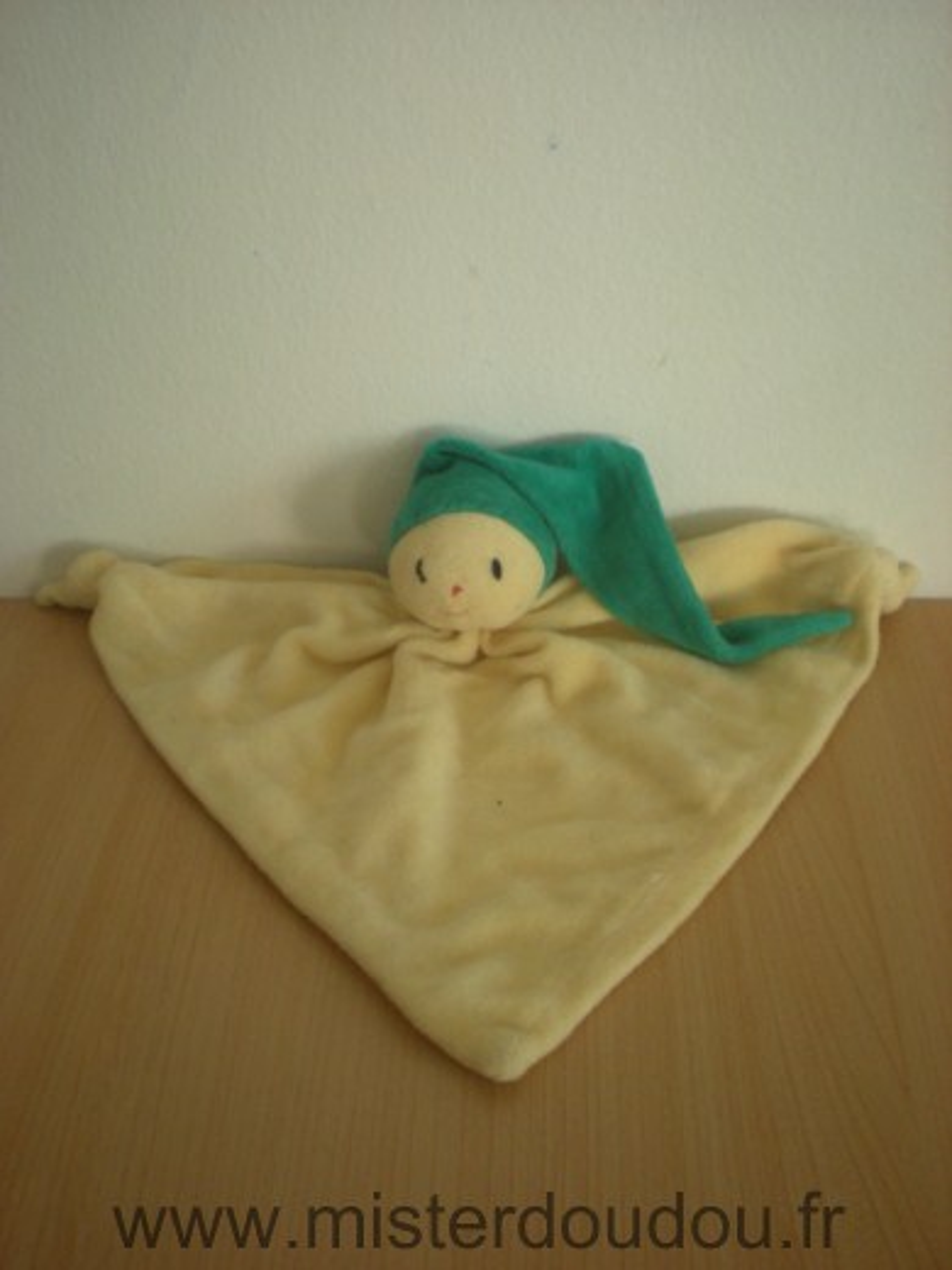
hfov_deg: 37.7
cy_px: 635
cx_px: 476
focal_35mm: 38
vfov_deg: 49.0
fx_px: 1393
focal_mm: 6.3
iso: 182
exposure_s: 1/63.7
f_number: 3.1
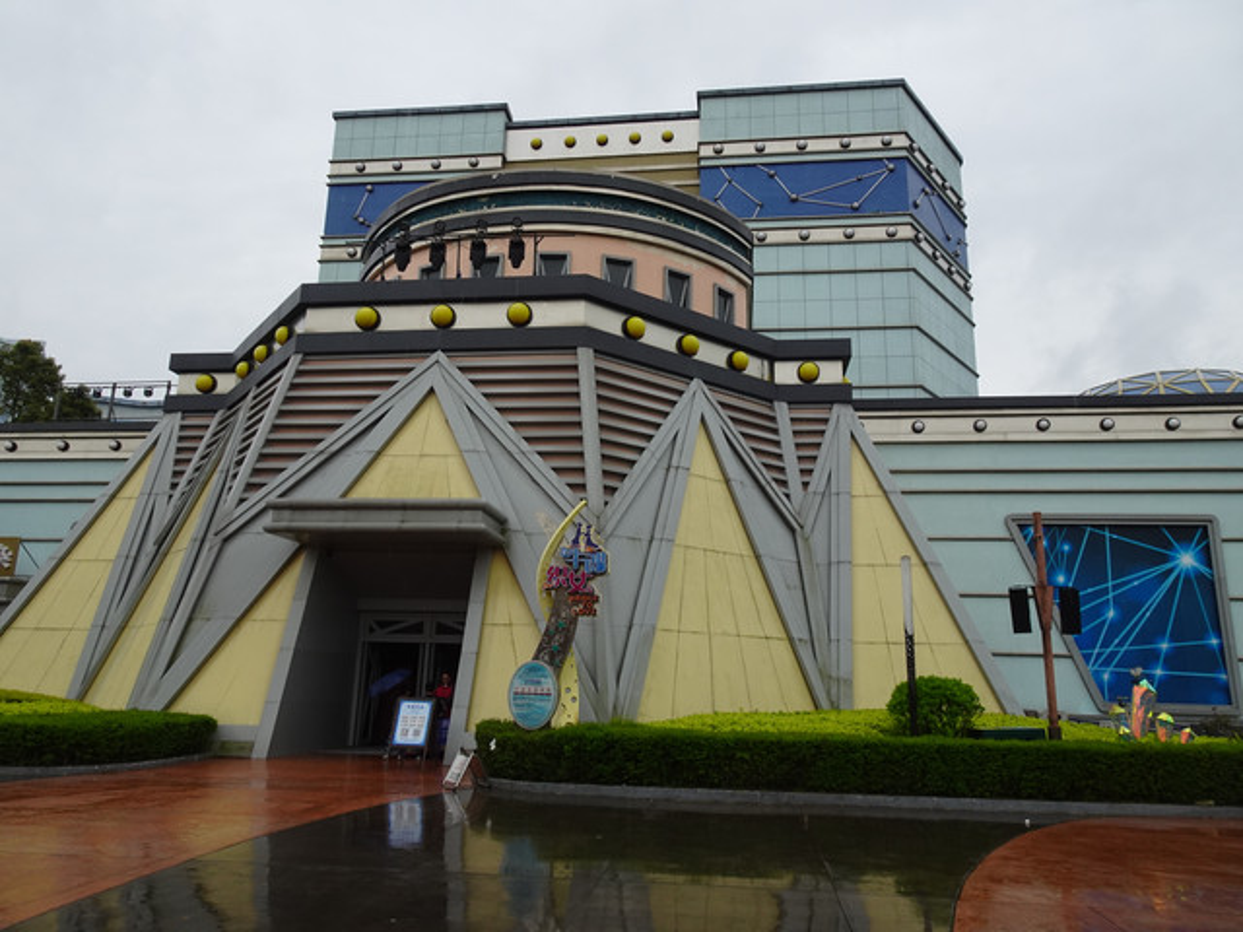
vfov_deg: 56.8
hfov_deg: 71.6
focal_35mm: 24
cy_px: 466
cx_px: 622
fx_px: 862
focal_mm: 4.25
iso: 80
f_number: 3.5
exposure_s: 1/250
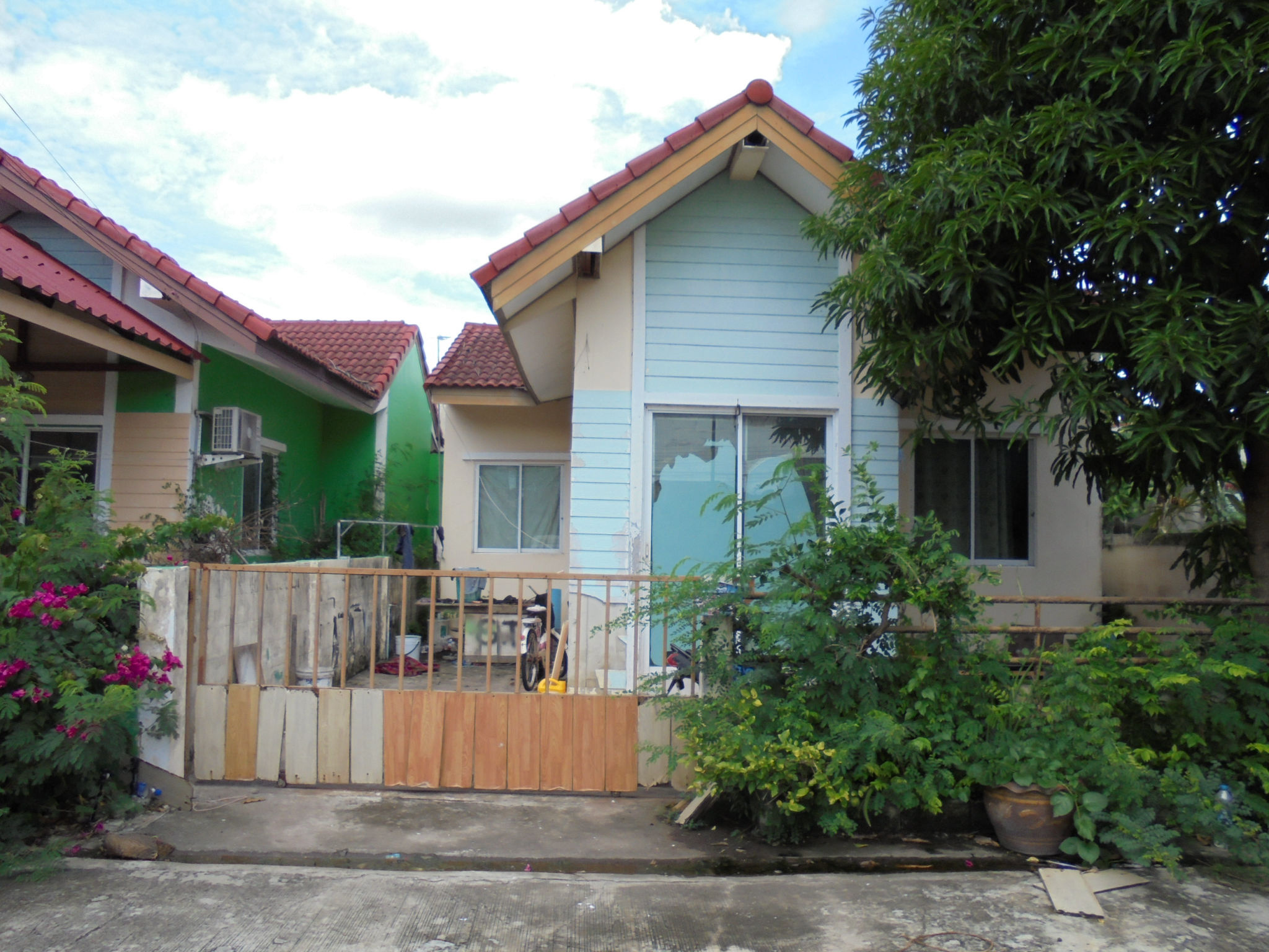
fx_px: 953
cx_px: 634
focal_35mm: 26
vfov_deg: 53.1
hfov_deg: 67.3
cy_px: 476
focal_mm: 4.6
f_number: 3.5
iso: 100
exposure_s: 1/400
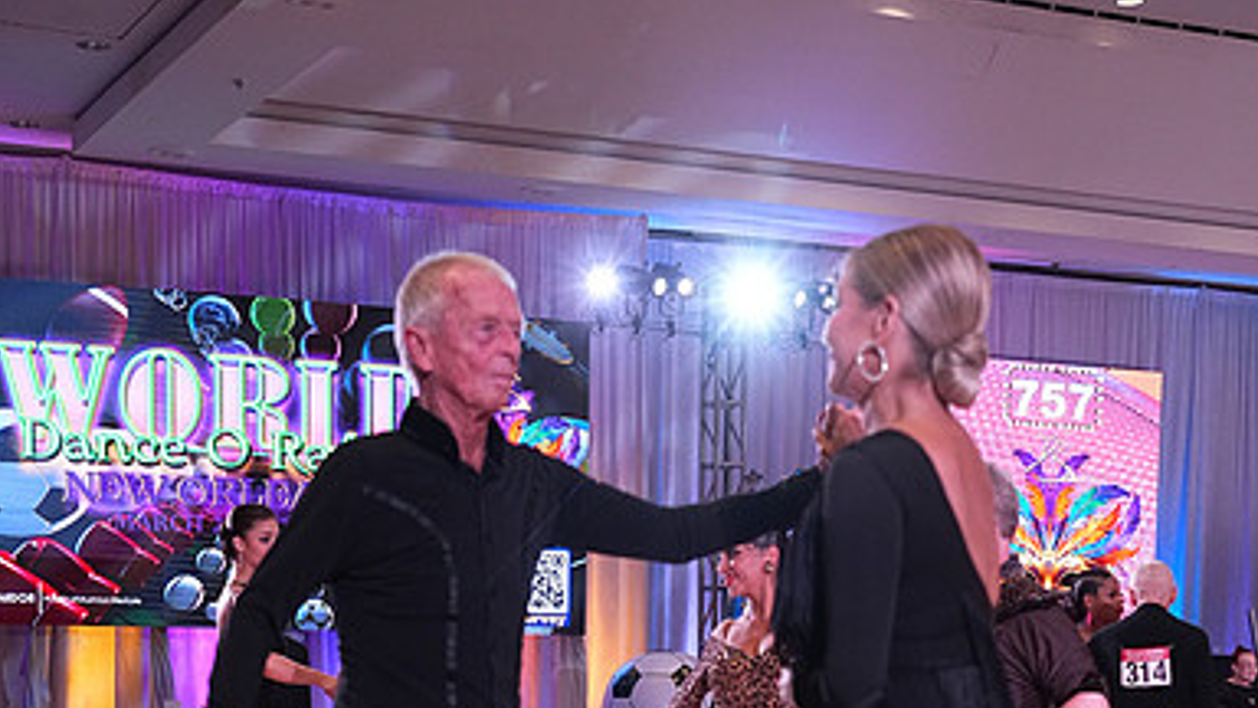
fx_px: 2268
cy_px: 892
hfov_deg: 31.0
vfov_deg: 16.8
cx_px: 631
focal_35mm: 68
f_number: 5
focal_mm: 43
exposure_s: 1/400
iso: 3200
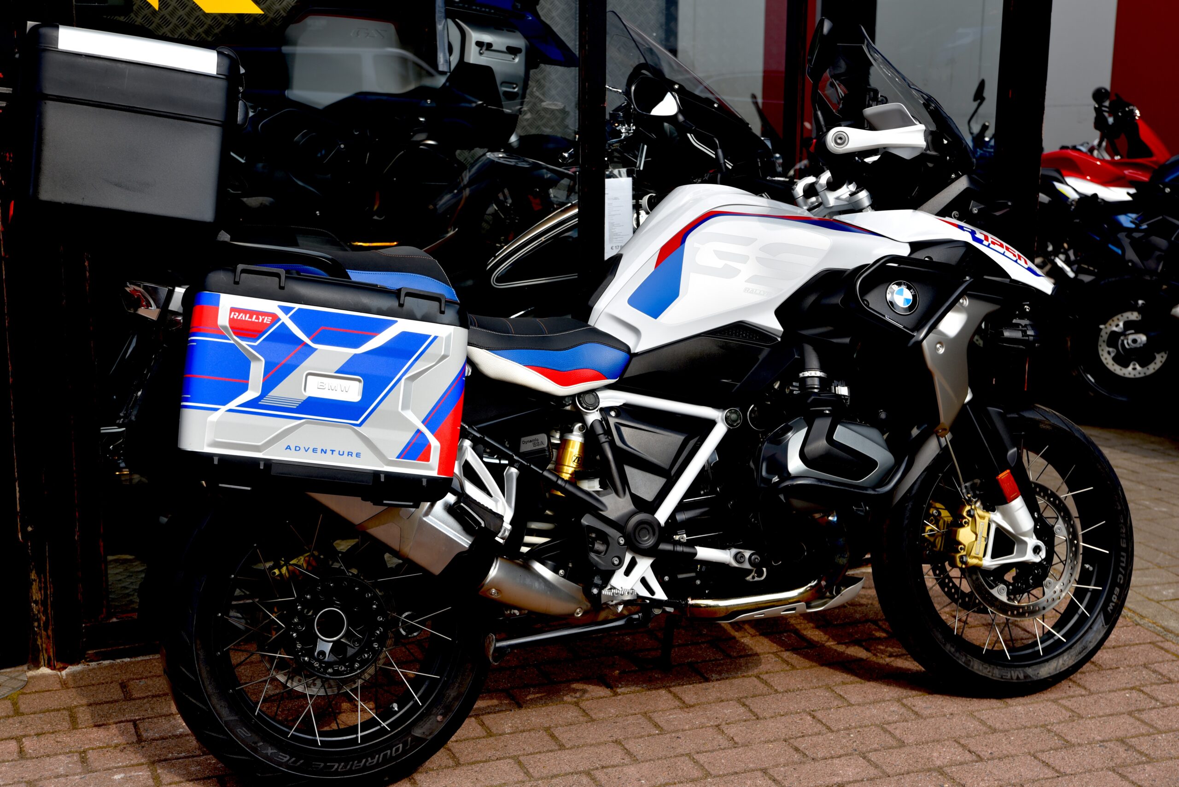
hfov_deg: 38.2
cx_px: 590
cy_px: 394
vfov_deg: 26.0
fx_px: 1704
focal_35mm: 52
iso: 100
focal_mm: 52
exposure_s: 1/160
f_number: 6.3
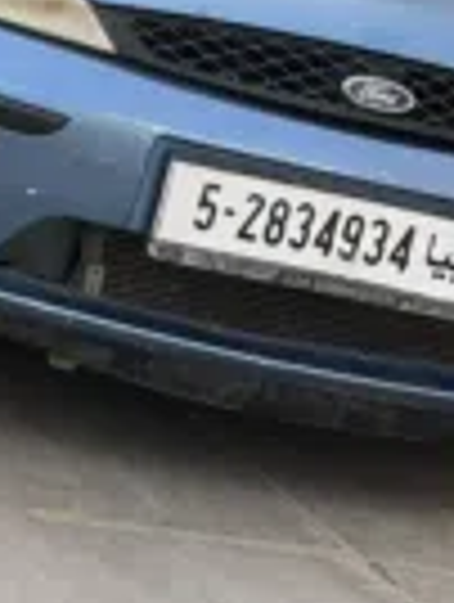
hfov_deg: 6.5
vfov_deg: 8.5
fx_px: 3992
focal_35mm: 229
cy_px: -212
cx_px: 72
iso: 125
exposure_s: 1/121
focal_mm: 9
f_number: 2.8
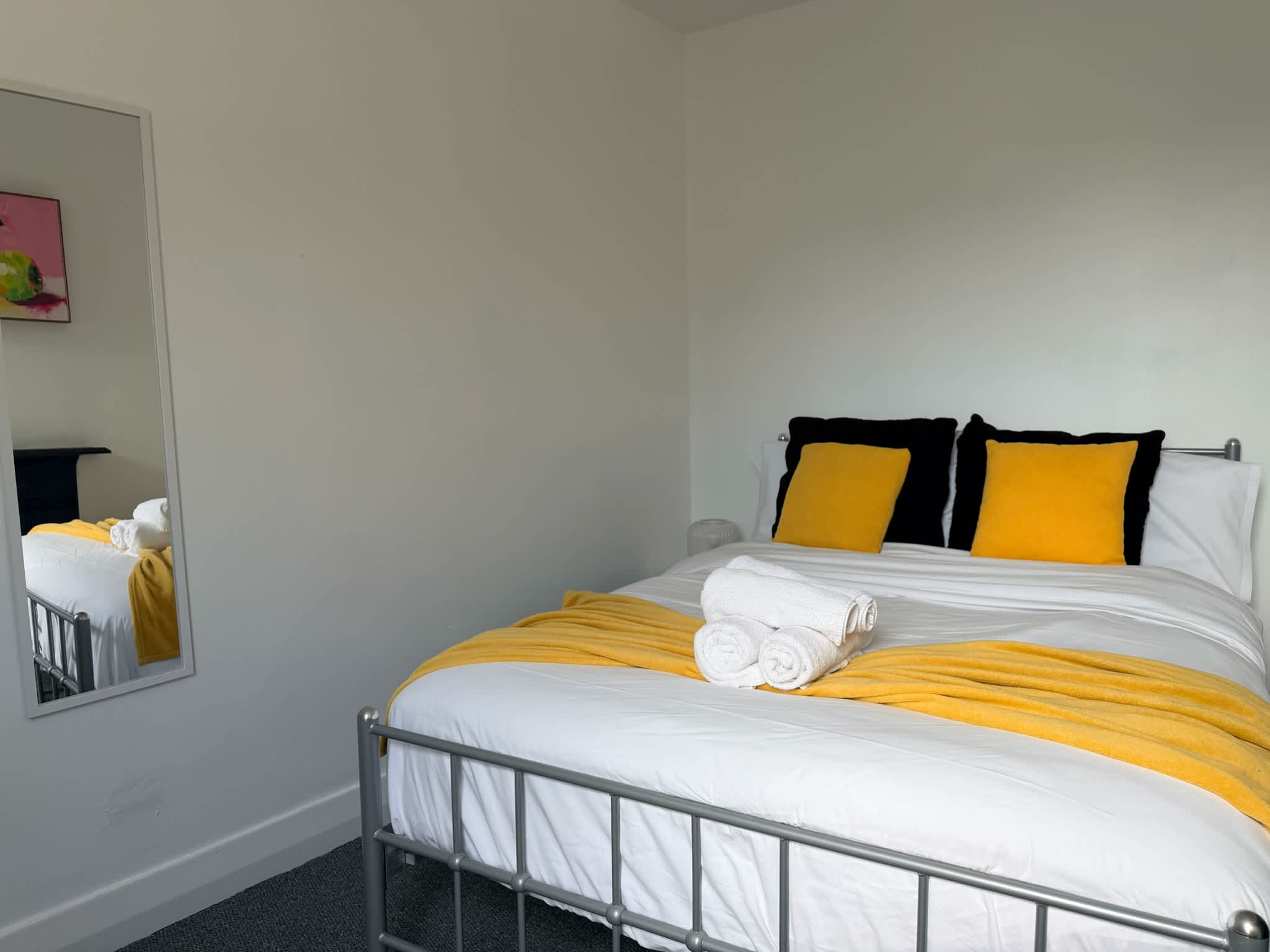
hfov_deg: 71.6
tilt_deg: -6.0
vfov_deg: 56.8
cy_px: 476
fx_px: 881
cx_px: 635
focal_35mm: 24
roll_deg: +1.2
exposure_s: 1/121
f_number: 1.8
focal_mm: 6.8
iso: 80
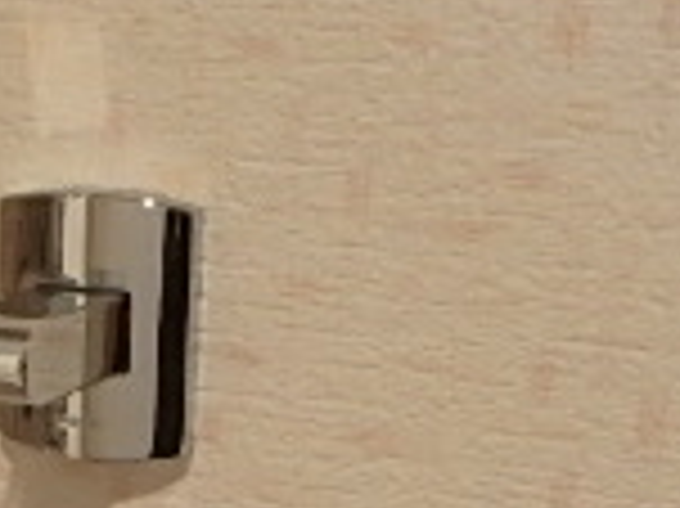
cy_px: 652
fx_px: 1747
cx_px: -9
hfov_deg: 21.2
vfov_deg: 15.8
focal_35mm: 89
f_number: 3.5
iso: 320
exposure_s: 1/30
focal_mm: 3.7
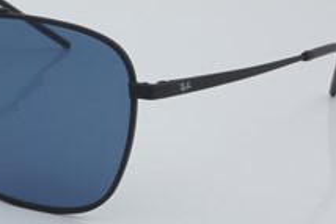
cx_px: 38
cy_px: 94
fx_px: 1308
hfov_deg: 14.5
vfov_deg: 9.8
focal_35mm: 140
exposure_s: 1/4
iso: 100
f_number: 29
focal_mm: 50
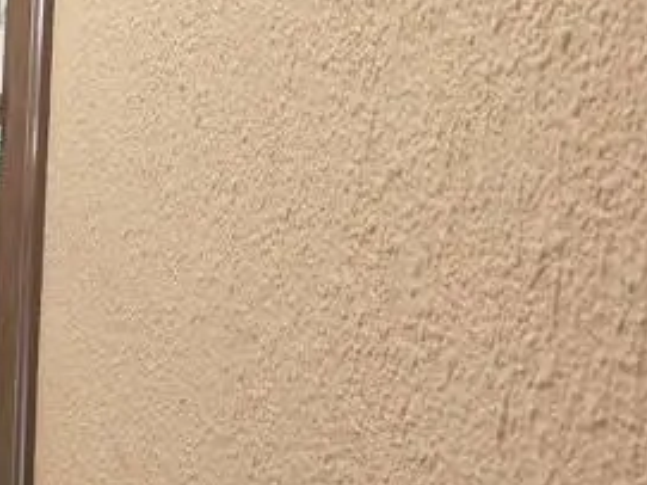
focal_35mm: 85
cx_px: -251
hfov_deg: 20.5
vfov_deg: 17.4
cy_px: 244
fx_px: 1588
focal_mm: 6.18
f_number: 1.65
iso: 1000
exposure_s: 1/33.3
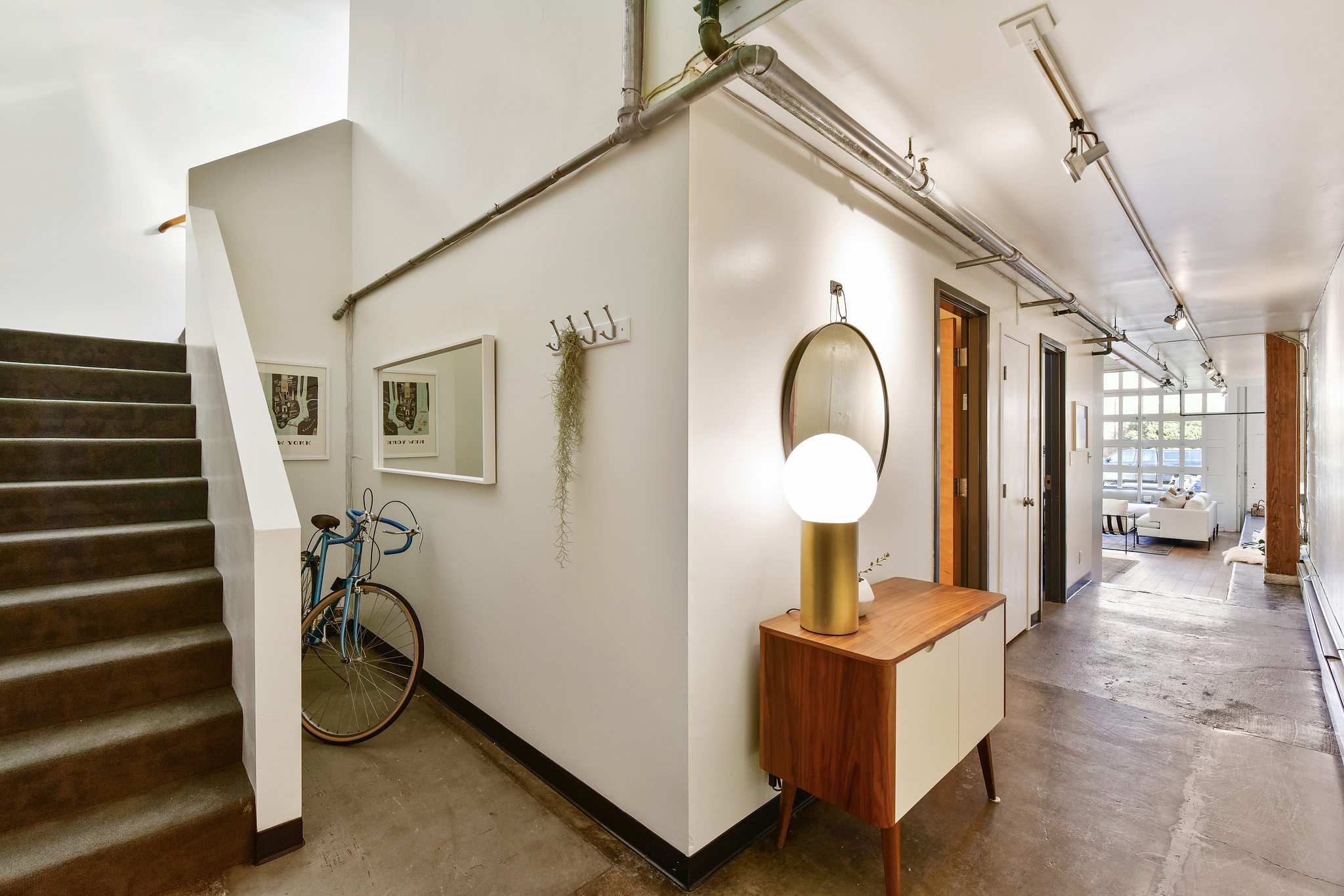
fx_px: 597
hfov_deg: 96.7
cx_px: 672
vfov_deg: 73.7
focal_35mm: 16
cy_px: 448
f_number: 9
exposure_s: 1/8
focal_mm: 16
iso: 400
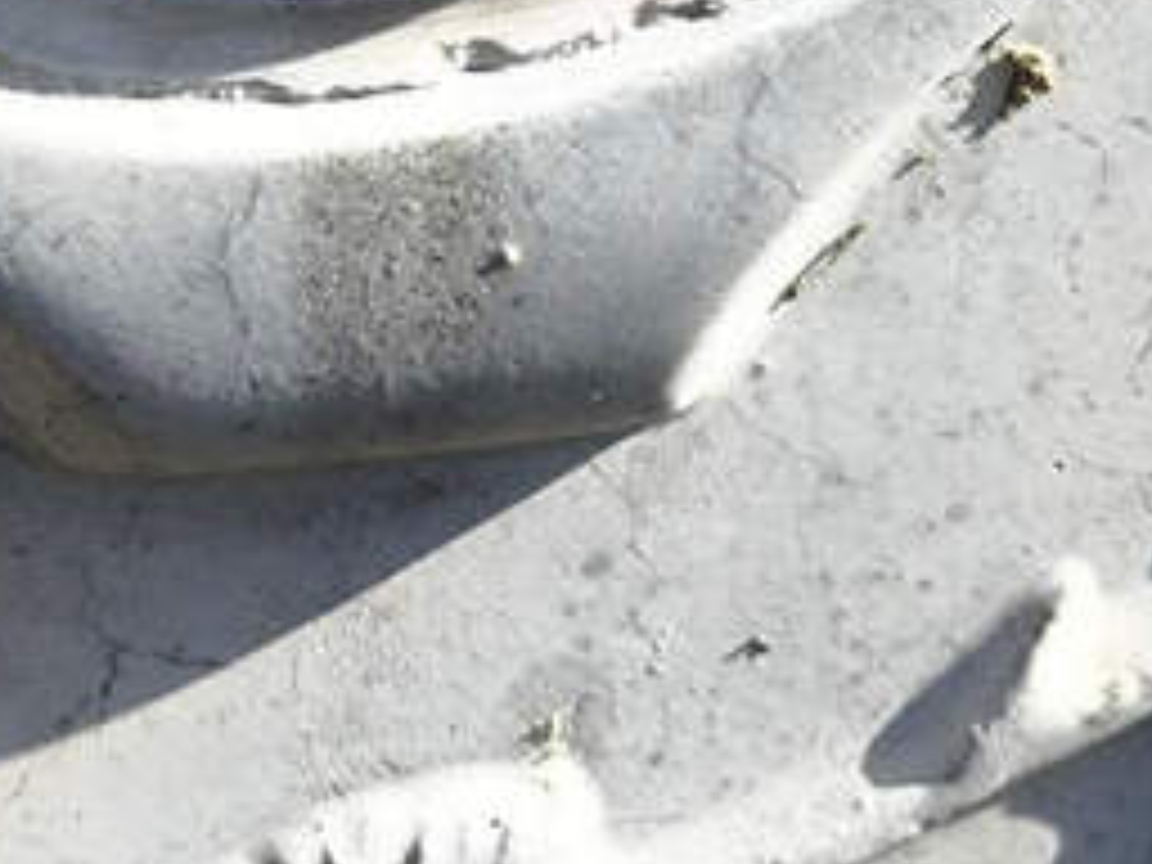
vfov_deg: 9.2
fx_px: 5192
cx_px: 151
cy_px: -482
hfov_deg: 12.6
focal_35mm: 156
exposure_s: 1/791
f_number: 1.7
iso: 50
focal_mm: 4.71
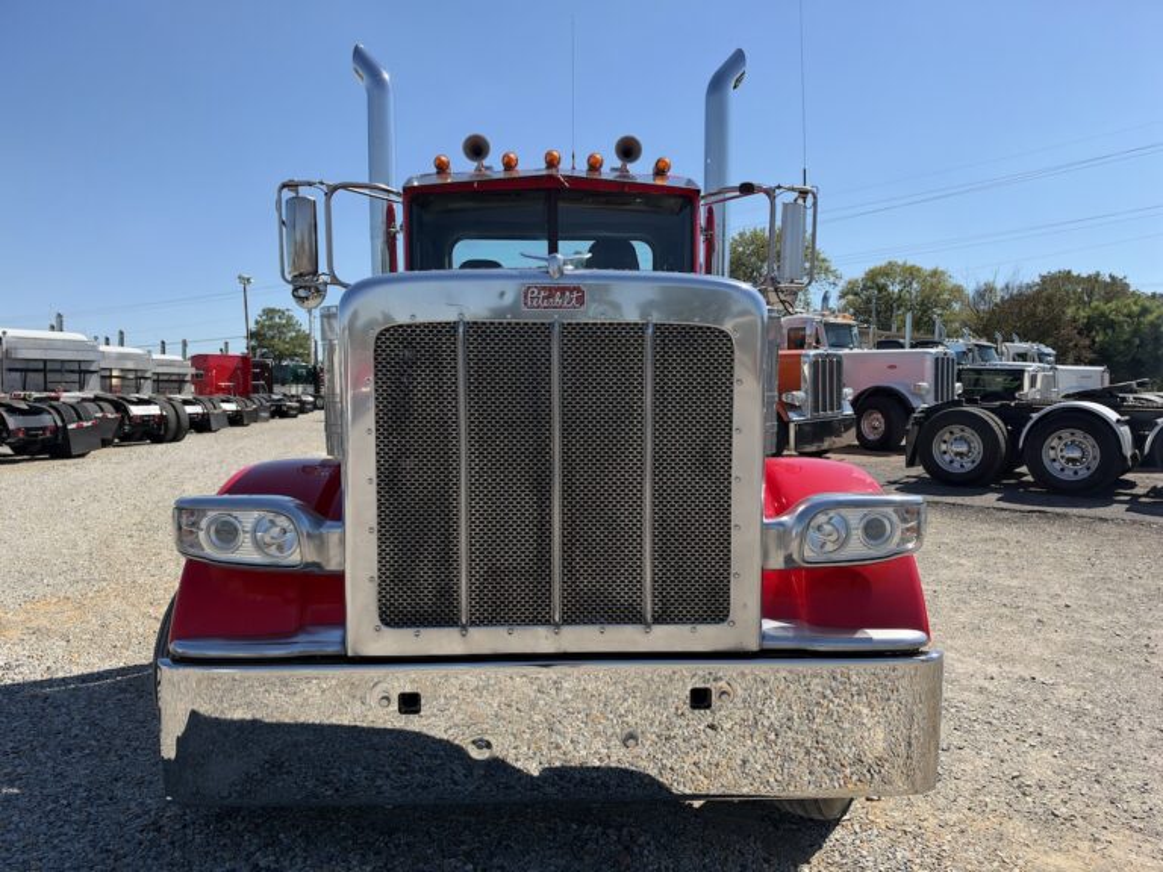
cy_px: 436
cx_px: 582
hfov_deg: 71.6
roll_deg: +0.4
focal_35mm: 24
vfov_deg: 56.8
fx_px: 806
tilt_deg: -1.9
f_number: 1.8
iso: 64
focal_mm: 6.93
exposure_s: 1/3704
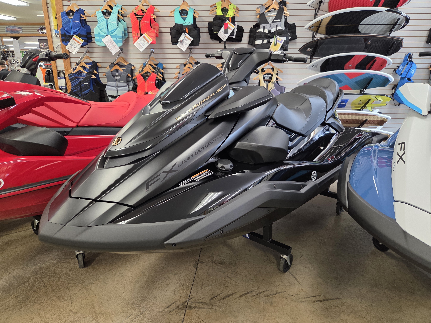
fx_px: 286
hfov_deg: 73.9
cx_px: 216
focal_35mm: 23
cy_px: 162
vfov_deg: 58.9
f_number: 1.8
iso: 250
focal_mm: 5.4
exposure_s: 1/120
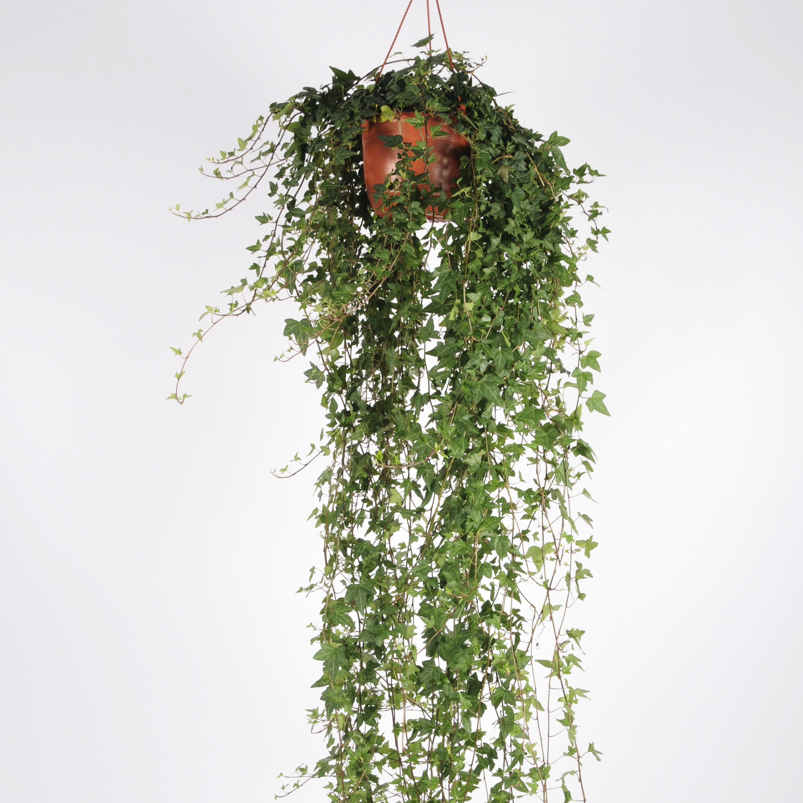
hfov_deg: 39.2
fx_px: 1129
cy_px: 576
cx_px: 403
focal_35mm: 43
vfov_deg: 38.4
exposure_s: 1/125
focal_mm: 22
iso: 250
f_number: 13
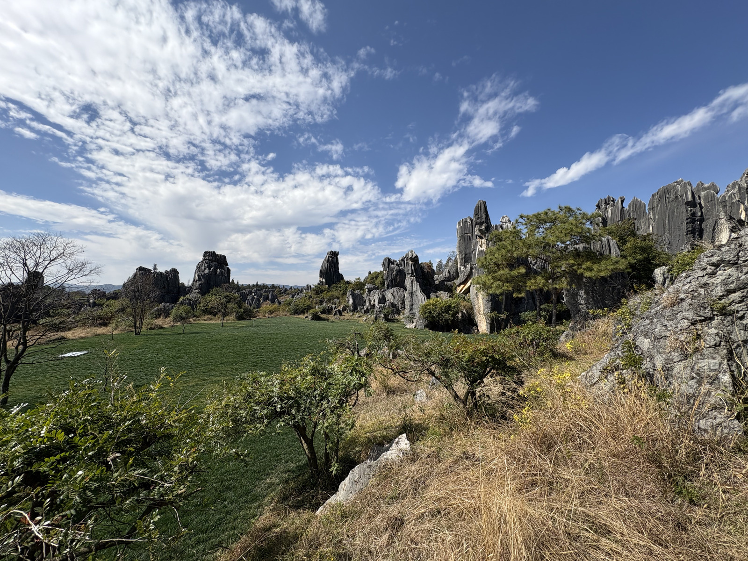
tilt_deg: +3.4
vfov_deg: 85.7
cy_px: 280
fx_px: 303
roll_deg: -0.3
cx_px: 374
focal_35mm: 14
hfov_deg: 102.1
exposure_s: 1/2342
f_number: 2.2
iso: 50
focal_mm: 2.22
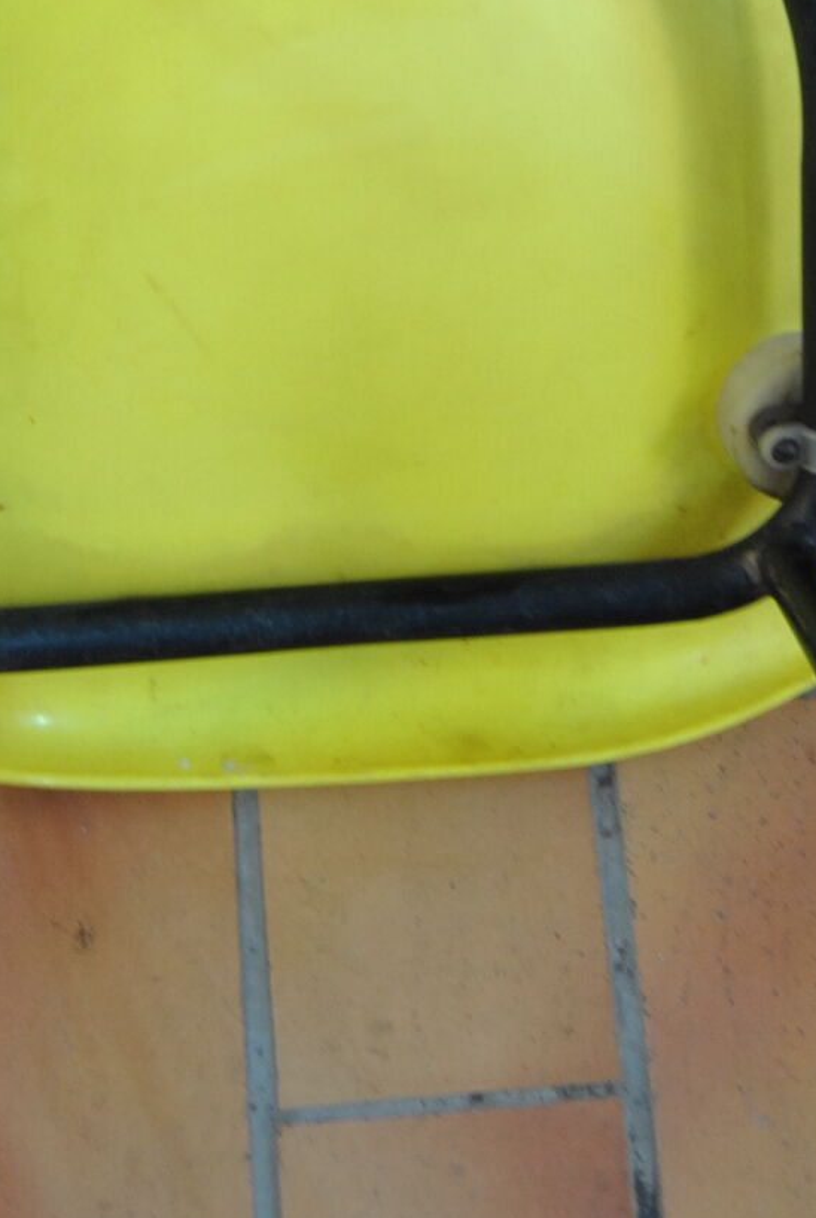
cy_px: 174
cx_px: 365
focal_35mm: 71
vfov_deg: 27.6
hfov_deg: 19.2
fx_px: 2406
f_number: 3.5
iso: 450
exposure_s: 1/30
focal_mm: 20
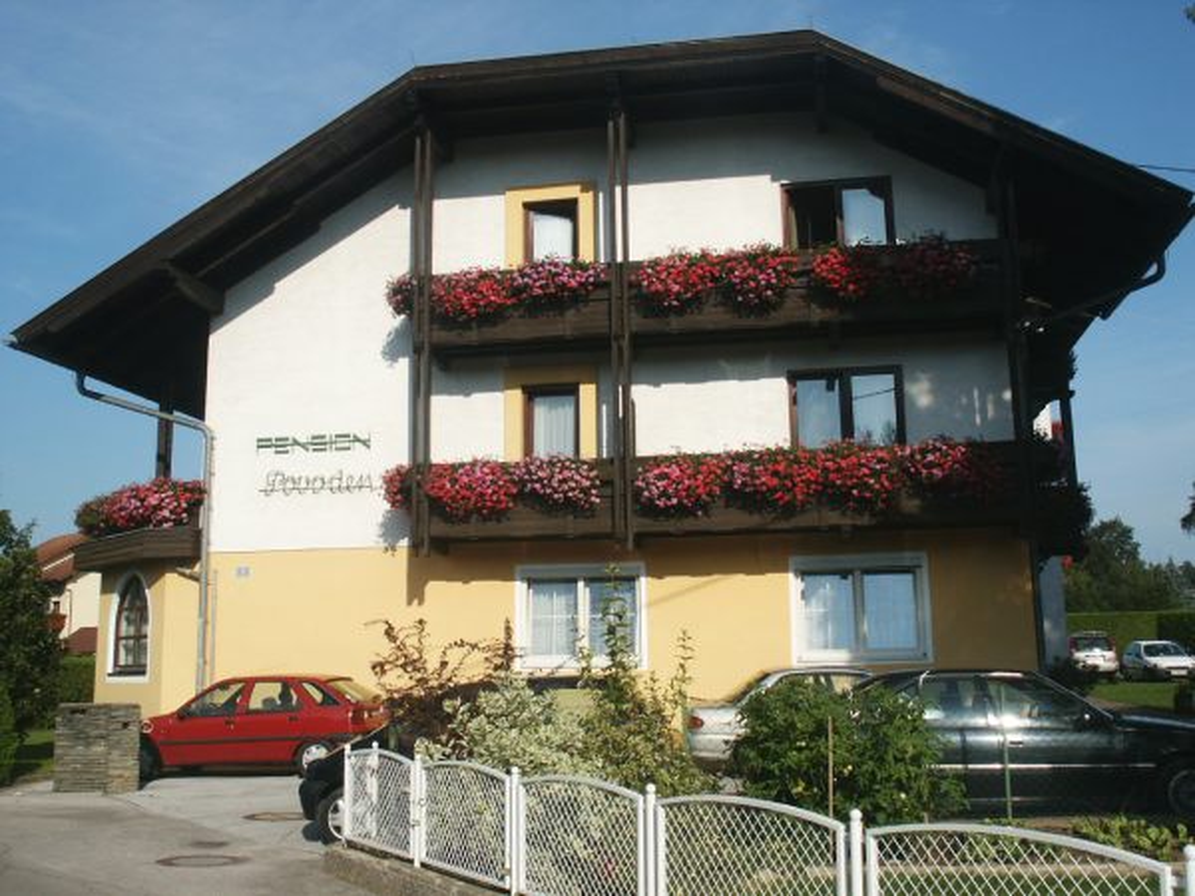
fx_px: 1208
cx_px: 598
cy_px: 448
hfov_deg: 52.6
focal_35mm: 35
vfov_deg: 40.7
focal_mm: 7.18
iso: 64
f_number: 6.7
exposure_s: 1/250
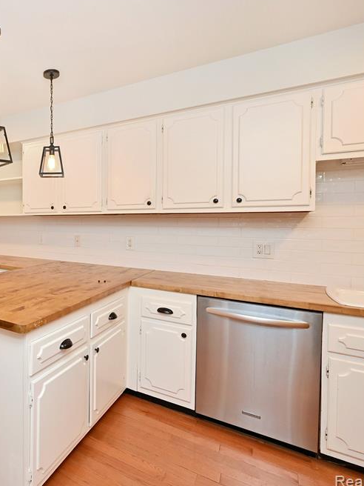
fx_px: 294
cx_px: 31
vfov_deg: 79.0
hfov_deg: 54.5
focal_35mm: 21
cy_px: 241
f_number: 8
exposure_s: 1/60
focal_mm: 14
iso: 1400
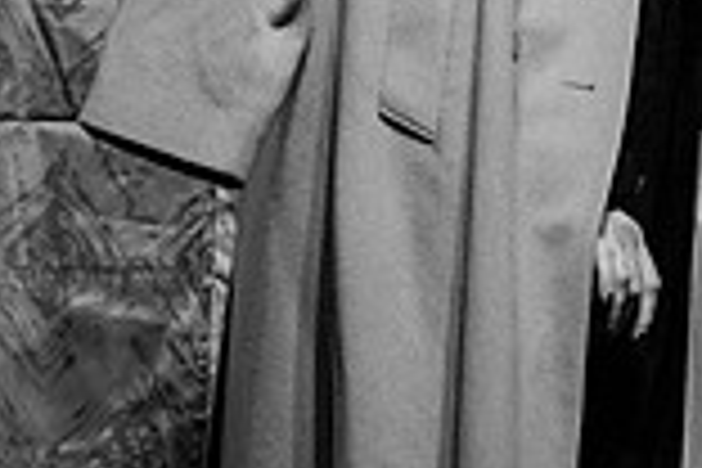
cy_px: -565
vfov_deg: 2.1
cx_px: 603
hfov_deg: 3.1
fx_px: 12888
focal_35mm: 661
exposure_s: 1/125
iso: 2500
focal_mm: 98.2
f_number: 3.2
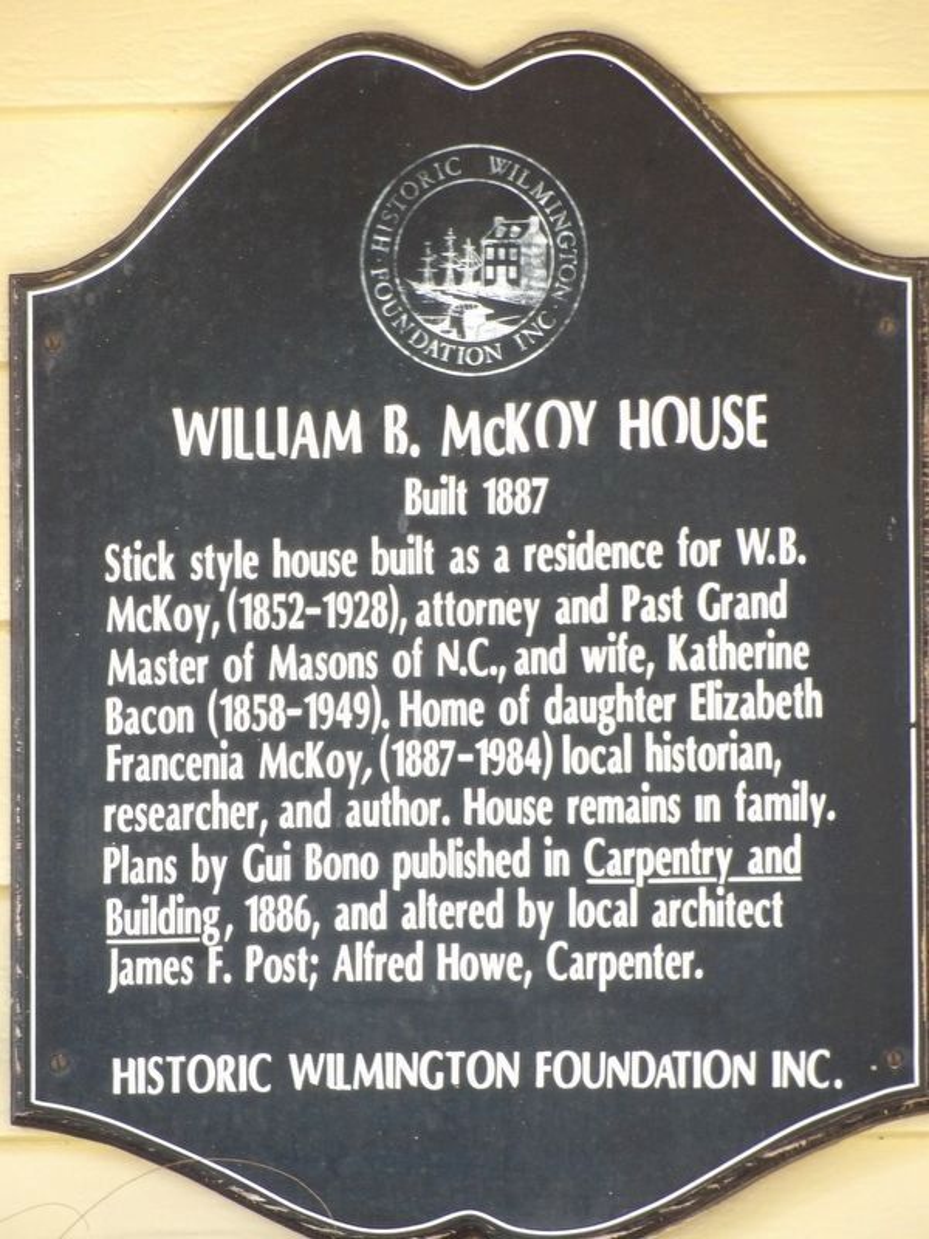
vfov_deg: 2.8
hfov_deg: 2.1
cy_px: 620
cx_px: 464
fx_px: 25728
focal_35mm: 719
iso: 420
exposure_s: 1/50
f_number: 4.4
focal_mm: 128.9
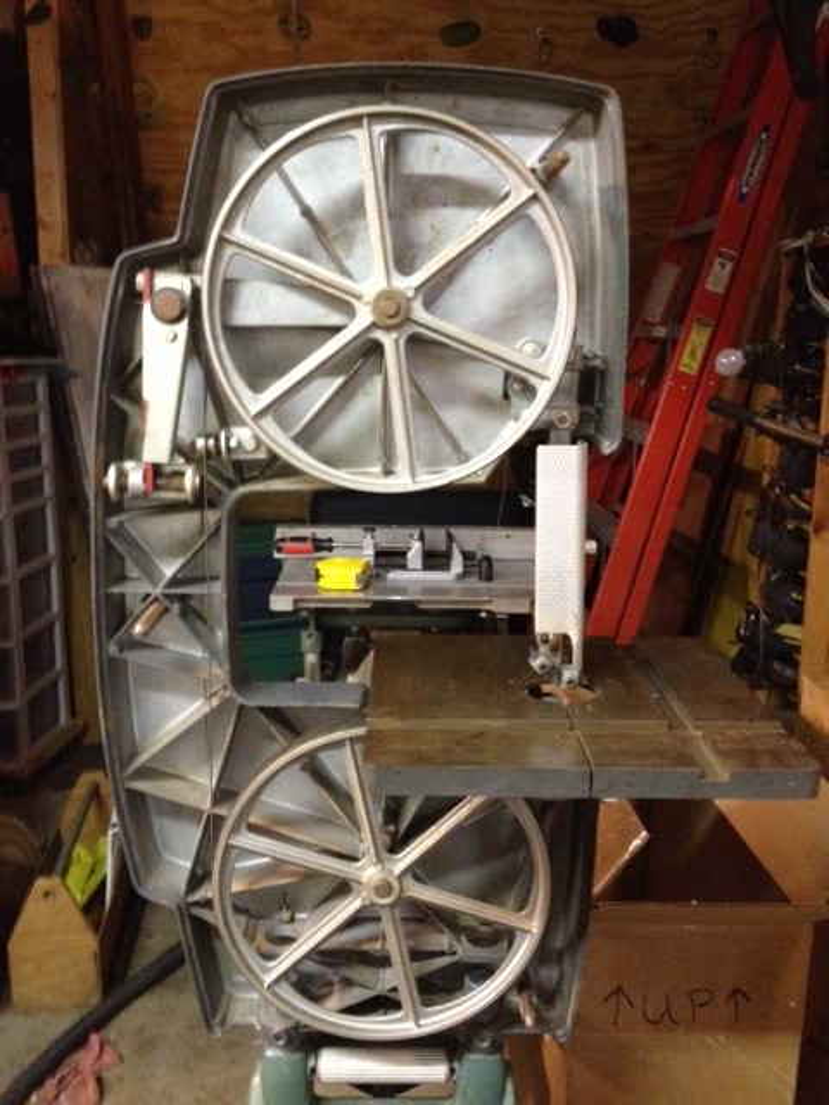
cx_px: 414
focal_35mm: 35
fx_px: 1118
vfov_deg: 52.6
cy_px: 552
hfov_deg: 40.7
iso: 640
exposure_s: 1/15
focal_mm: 4.28
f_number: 2.4
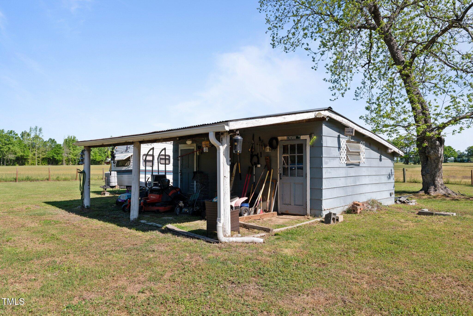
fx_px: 328
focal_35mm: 25
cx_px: 236
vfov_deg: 51.3
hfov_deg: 71.5
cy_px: 158
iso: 320
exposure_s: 1/800
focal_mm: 25
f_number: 8
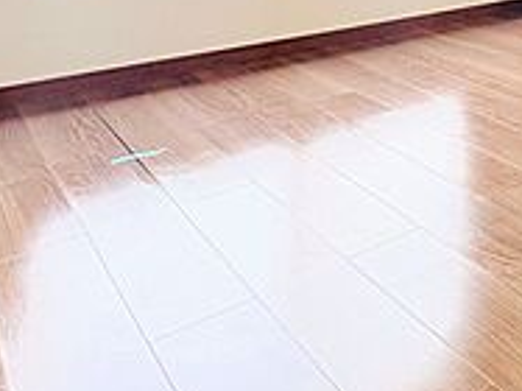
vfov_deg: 26.8
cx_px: 636
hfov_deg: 33.6
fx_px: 678
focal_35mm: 45
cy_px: -126
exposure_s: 1/118
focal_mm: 2.22
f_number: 2.2
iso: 125
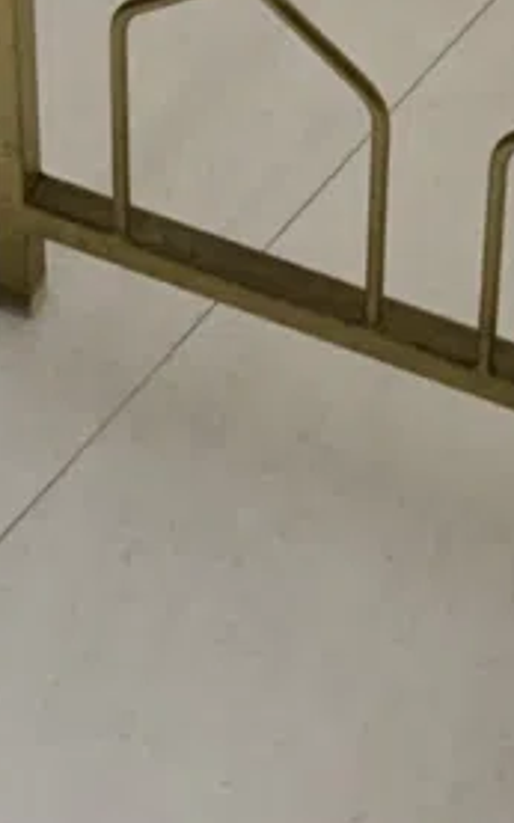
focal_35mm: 136
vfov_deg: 13.3
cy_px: -816
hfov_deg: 9.6
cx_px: 59
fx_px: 3050
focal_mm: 4.25
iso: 400
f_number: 1.8
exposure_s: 1/57
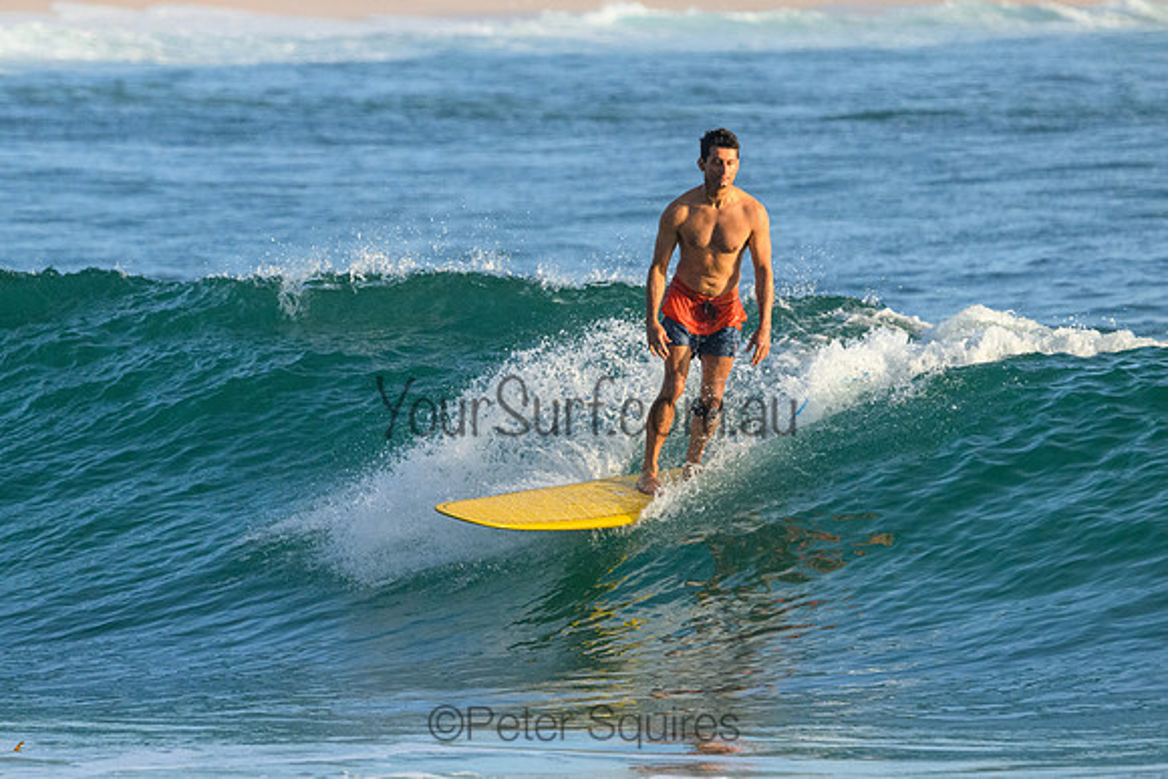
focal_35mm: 704
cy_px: 390
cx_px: 362
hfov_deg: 2.9
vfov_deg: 2.0
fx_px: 22842
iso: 3200
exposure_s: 1/2000
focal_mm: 510
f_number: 11
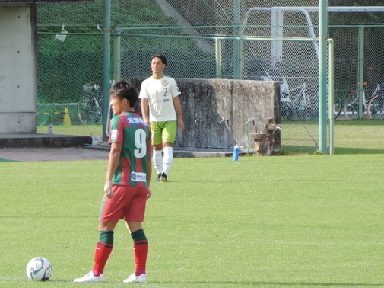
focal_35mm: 555
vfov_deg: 2.7
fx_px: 6152
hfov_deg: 3.6
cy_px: 209
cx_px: 103
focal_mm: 62.4
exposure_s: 1/200
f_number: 4.8
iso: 90
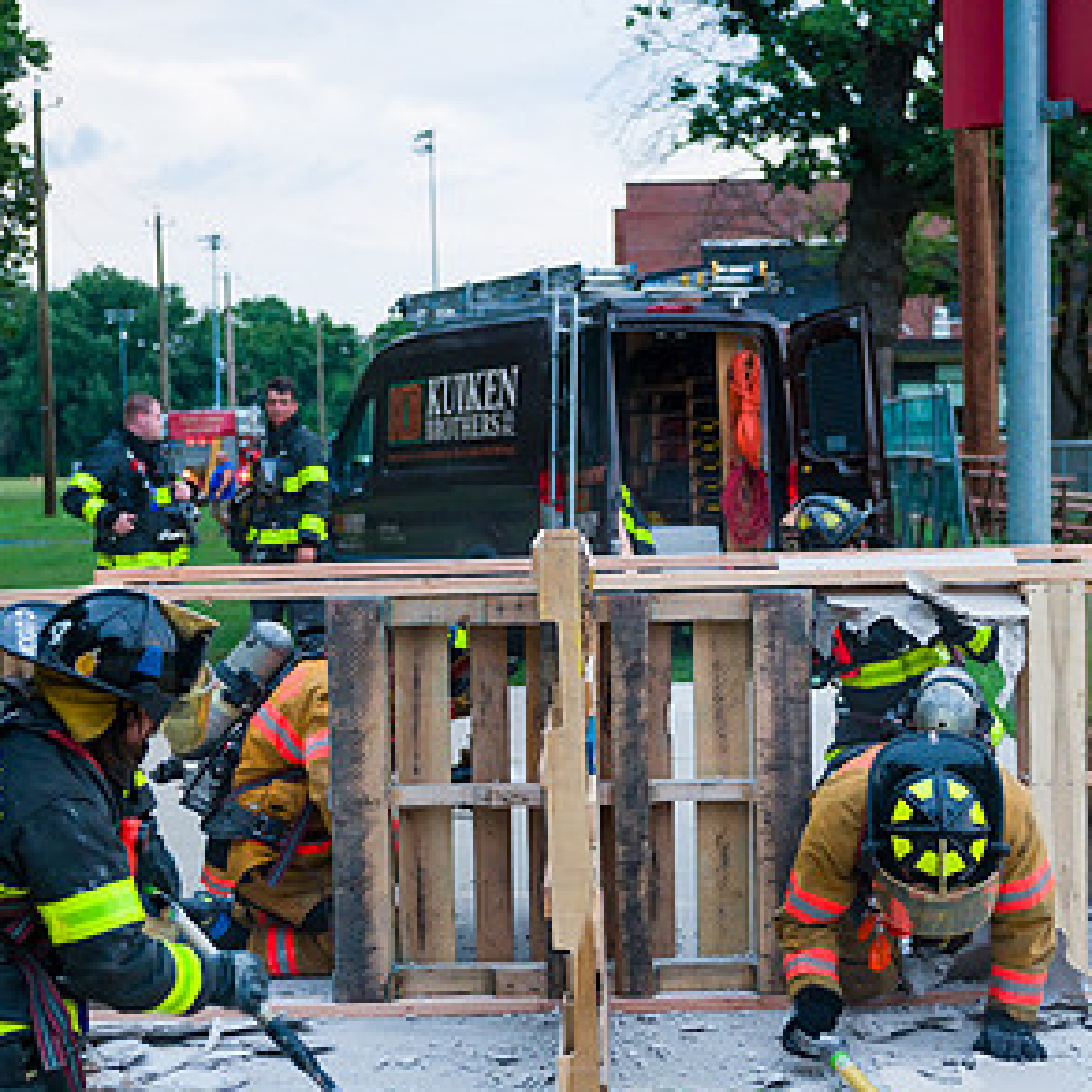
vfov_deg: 26.8
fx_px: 2284
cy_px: 693
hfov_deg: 26.9
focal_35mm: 64
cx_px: 622
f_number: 3.2
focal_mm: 38
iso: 1600
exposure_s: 1/200
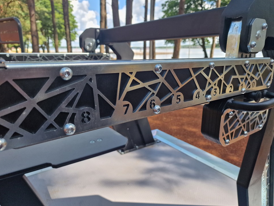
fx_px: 190
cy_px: 101
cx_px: 132
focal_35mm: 24
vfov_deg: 56.8
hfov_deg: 71.6
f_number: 1.8
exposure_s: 1/256
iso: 50
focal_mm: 6.4
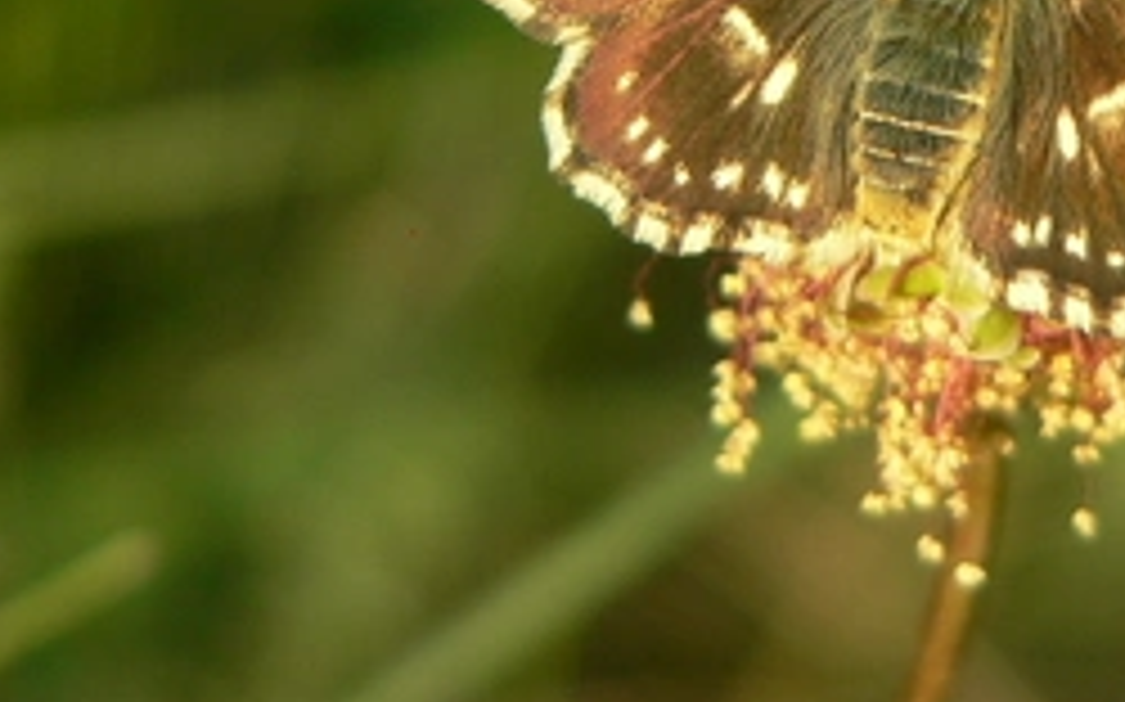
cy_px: -148
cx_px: 891
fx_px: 7999
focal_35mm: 261
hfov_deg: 8.0
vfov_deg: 5.0
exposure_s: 1/200
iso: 80
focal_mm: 16.1
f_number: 3.3
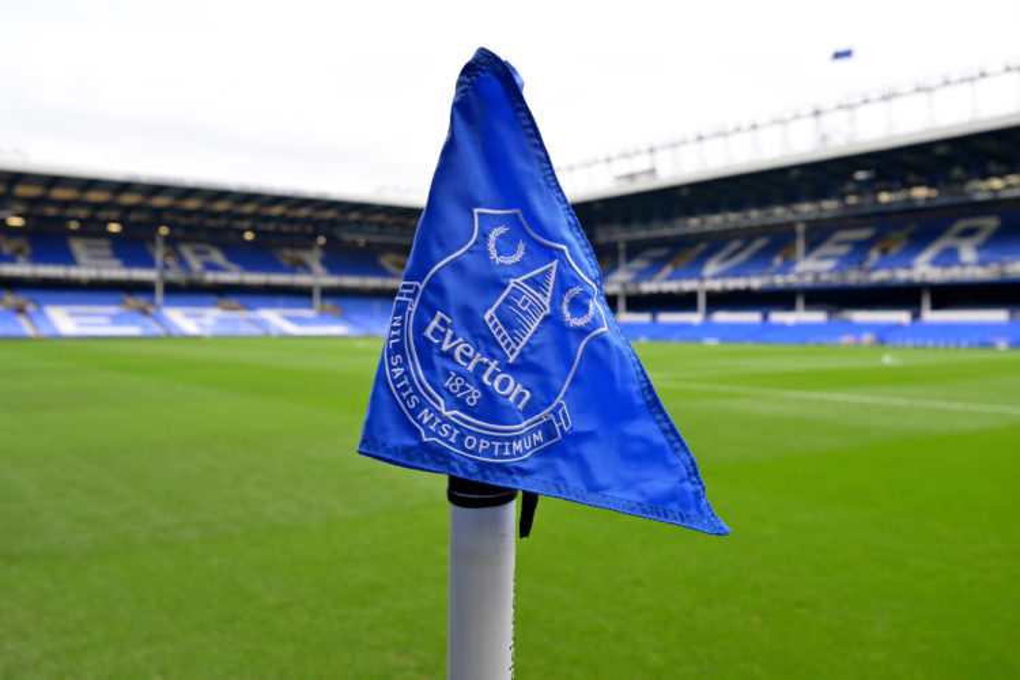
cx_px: 510
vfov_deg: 44.3
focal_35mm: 30
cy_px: 340
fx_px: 836
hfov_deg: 62.8
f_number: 5
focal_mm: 29.5
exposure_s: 1/500
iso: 1000
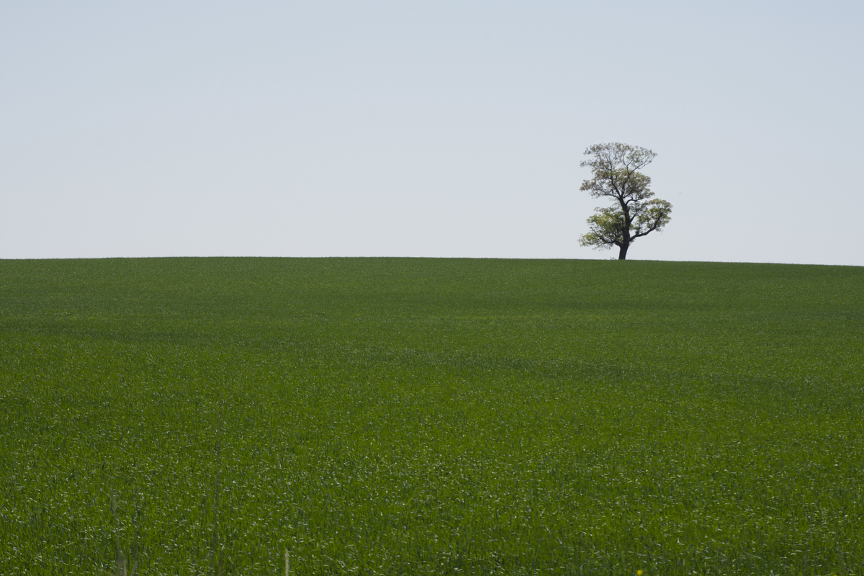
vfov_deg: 8.2
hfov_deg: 12.2
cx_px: 432
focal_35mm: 168
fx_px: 4032
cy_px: 288
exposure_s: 1/1250
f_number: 11
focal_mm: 112
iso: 100
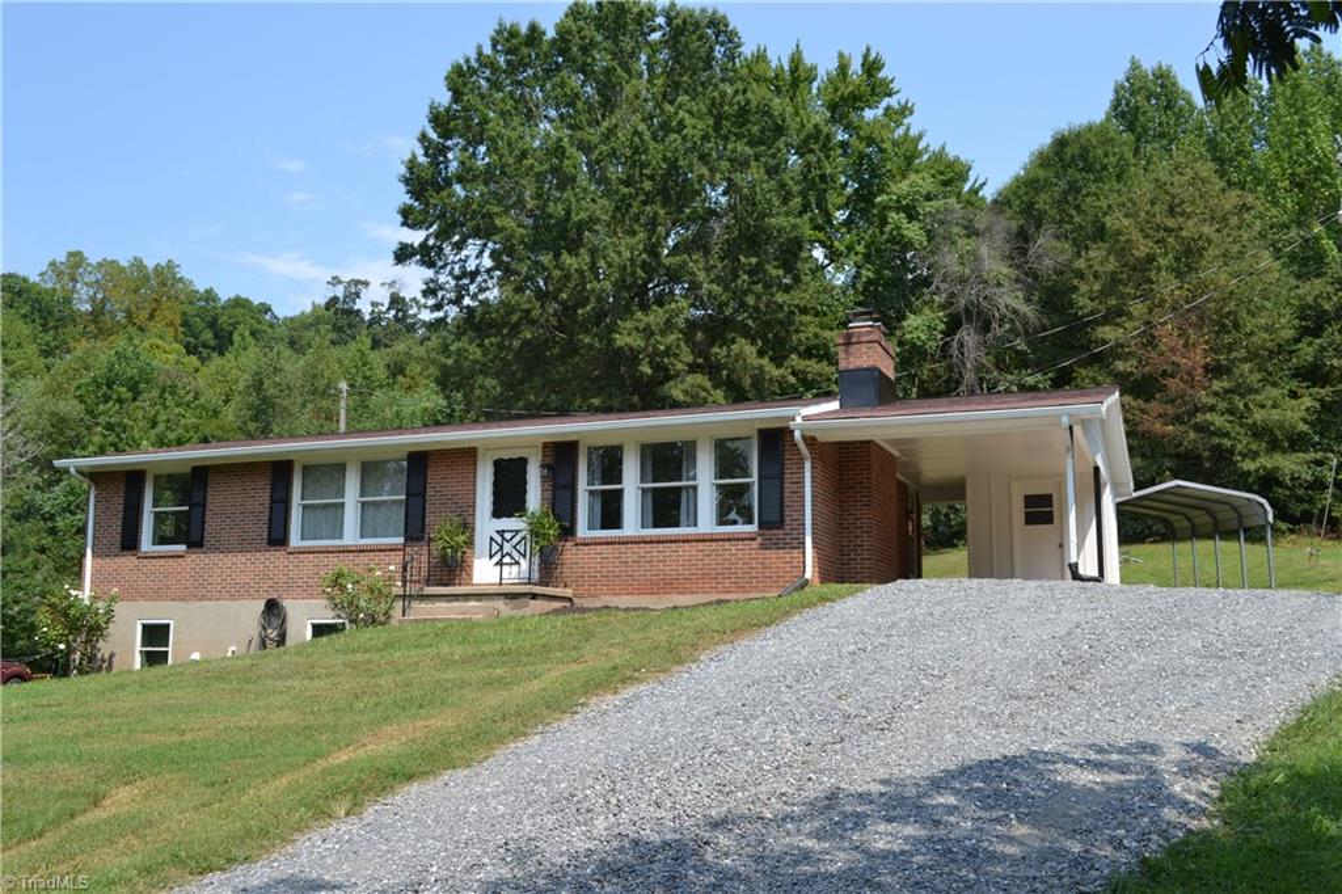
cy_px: 447
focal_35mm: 33
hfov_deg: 57.2
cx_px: 671
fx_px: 1230
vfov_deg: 39.9
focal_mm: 22
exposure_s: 1/200
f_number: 7.1
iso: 100
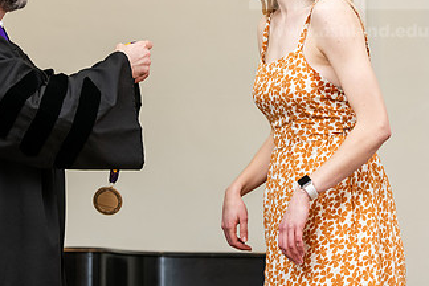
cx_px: 209
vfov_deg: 8.1
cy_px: 59
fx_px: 2026
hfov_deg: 12.1
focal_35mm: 170
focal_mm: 95
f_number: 4.5
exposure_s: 1/200
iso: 1600
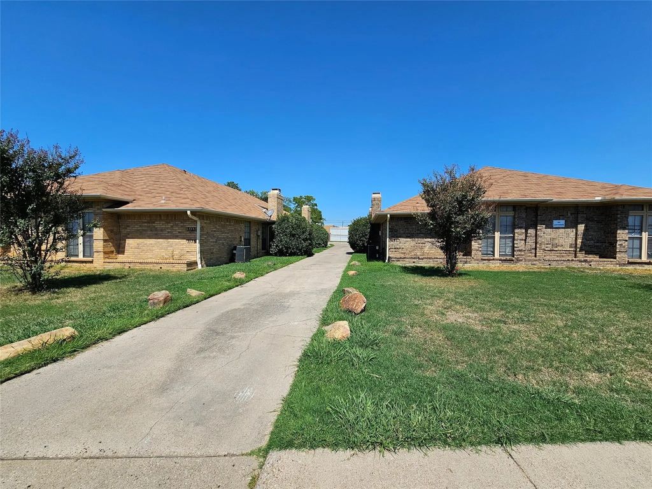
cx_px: 326
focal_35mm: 13
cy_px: 244
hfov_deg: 106.2
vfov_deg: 89.9
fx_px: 245
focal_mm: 2.2
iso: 50
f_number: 2.2
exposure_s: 1/3211
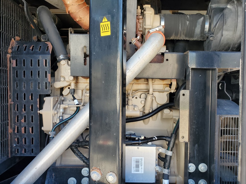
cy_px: 92
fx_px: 185
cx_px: 123
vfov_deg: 53.1
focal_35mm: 26
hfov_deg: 67.3
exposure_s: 1/120
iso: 80
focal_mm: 4.3
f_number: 2.4
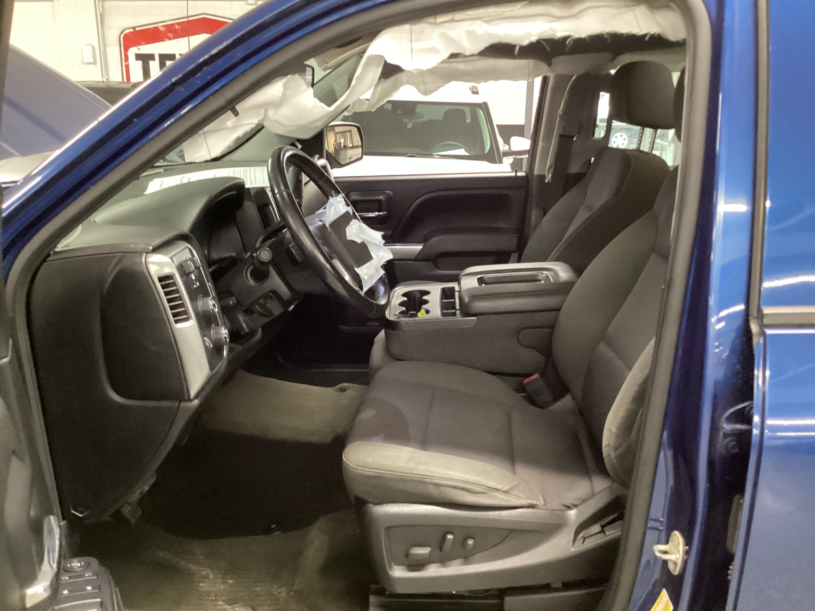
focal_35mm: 31
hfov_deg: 58.4
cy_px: 306
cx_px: 408
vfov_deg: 45.4
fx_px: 730
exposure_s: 1/25
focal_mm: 3.3
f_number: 2.4
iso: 500
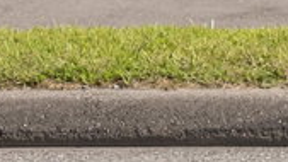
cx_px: 631
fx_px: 1829
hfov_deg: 8.4
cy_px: -394
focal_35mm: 240
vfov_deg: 4.7
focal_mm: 33.5
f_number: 11
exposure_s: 1/250
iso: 320
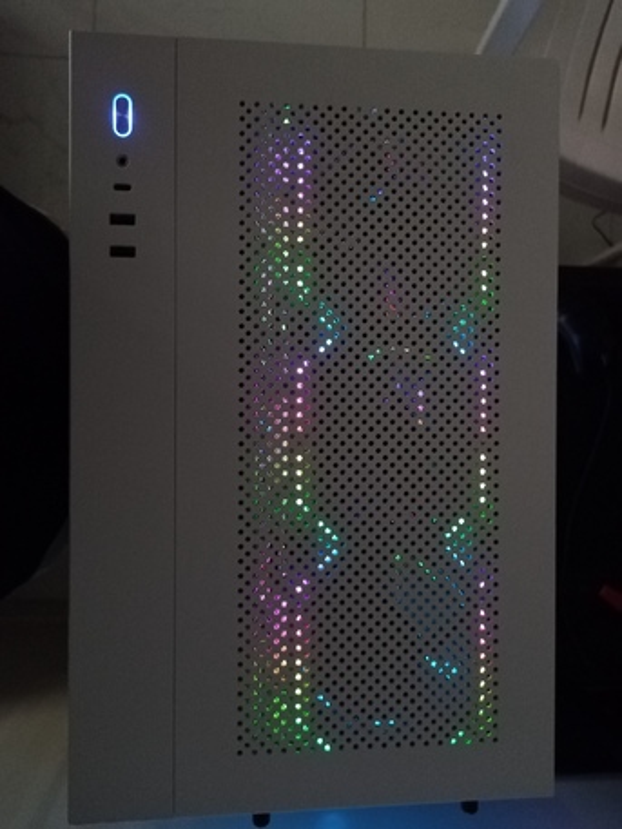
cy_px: 414
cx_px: 311
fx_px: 623
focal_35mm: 26
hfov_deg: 53.1
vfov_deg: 67.3
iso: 2118
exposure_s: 1/20
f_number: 1.8
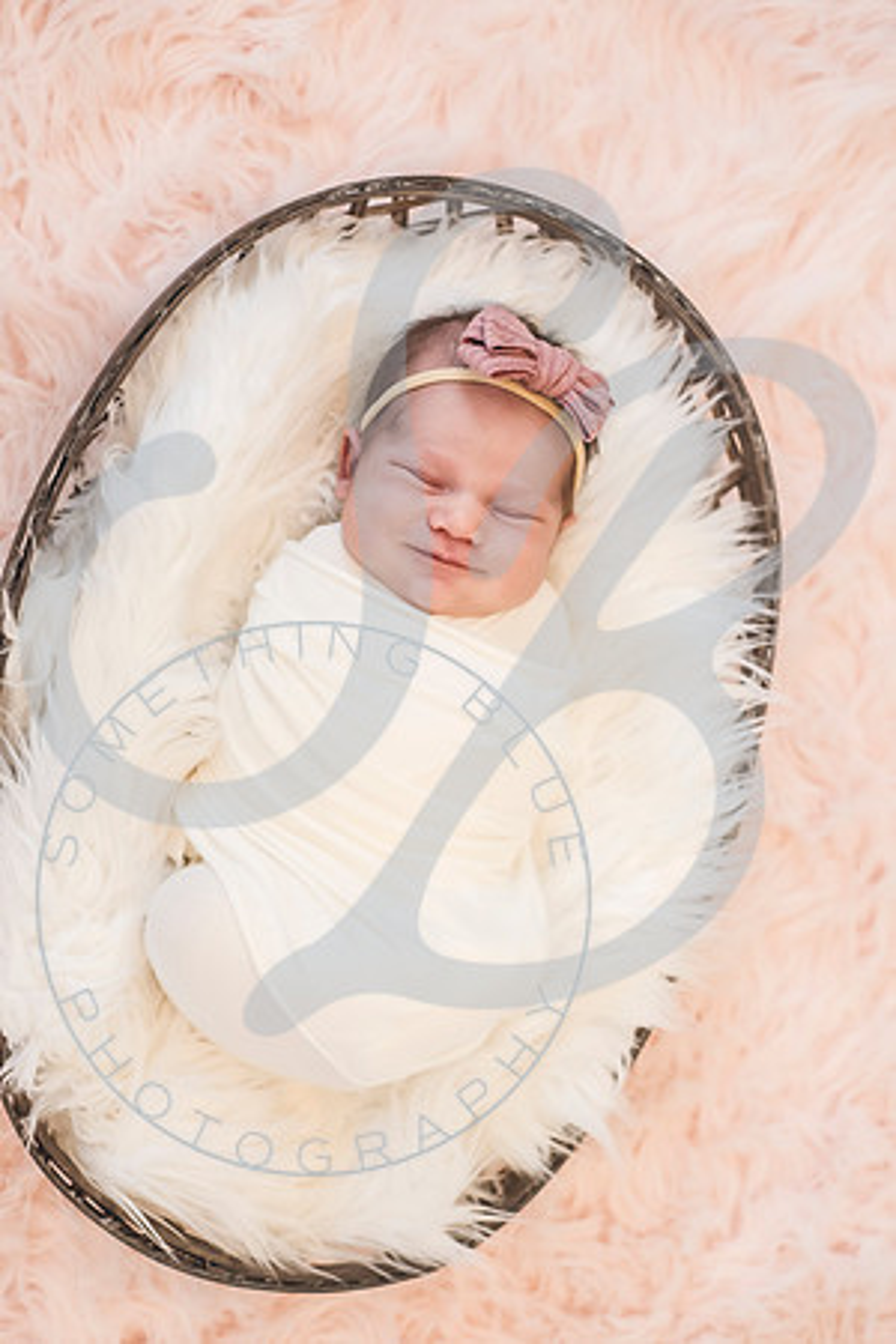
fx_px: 1867
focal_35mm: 50
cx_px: 448
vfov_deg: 39.6
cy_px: 672
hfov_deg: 27.0
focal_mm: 50
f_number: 2.8
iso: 1600
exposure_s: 1/125
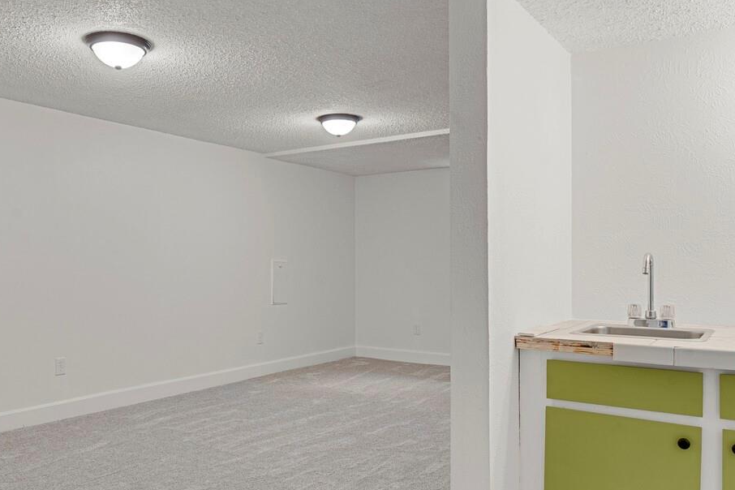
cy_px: 260
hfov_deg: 61.8
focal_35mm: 30
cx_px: 326
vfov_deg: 43.6
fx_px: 612
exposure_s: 3
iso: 250
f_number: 8
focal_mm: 17
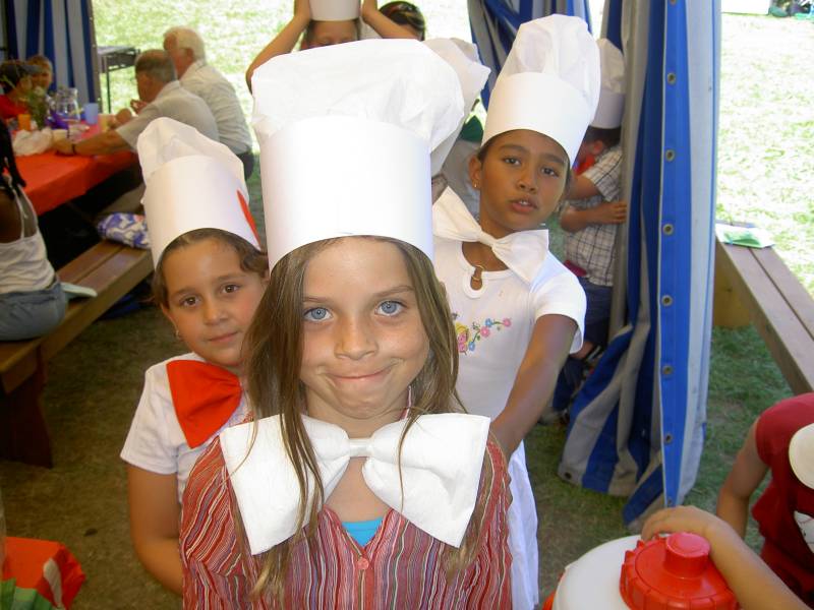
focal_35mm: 39
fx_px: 917
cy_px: 305
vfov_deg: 36.8
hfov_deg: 47.9
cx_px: 407
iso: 100
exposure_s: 1/125
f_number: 2.8
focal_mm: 8
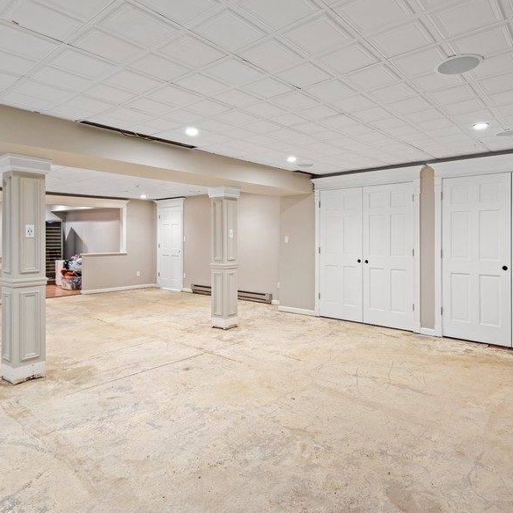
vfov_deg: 72.1
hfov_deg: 71.9
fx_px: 352
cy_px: 253
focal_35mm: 21
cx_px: 288
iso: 400
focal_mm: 16
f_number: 8
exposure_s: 1/4
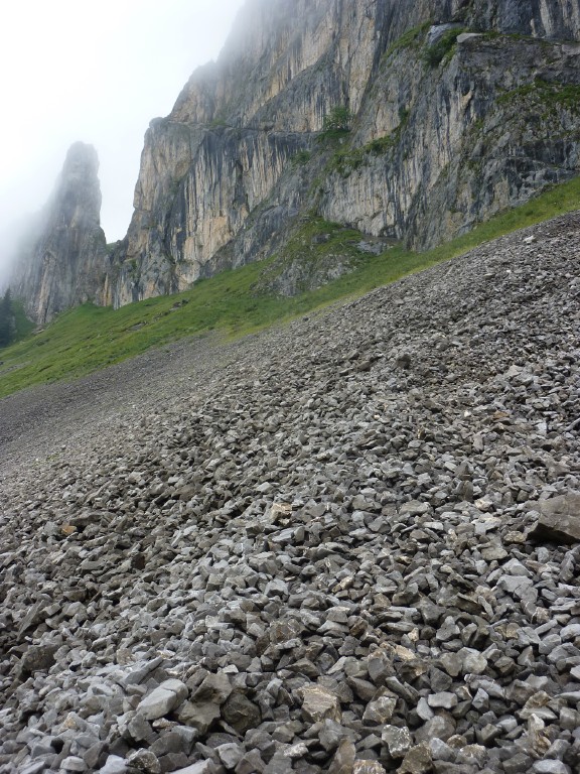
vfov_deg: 46.8
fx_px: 894
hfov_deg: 36.0
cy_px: 387
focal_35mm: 40
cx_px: 290
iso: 80
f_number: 4
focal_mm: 6.5
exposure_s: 1/200
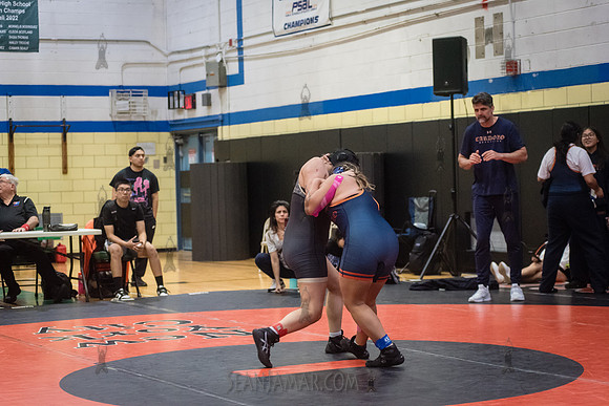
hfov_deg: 25.4
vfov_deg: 17.1
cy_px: 203
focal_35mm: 80
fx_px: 1354
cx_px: 304
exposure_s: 1/400
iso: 8000
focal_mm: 80
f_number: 3.5
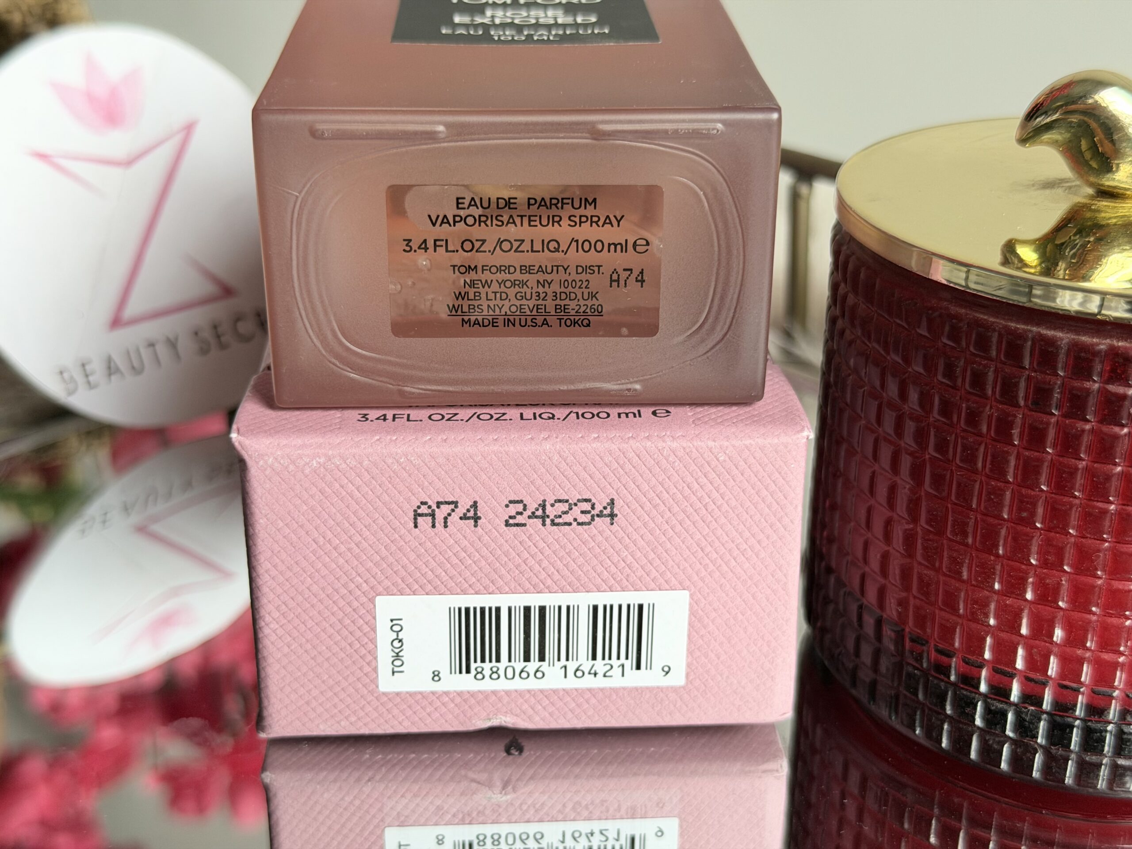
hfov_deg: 39.7
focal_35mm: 48
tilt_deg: -26.5
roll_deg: +0.4
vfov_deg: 30.3
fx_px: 1570
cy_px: 424
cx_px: 566
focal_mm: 6.76
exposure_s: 1/121
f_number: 1.78
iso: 80
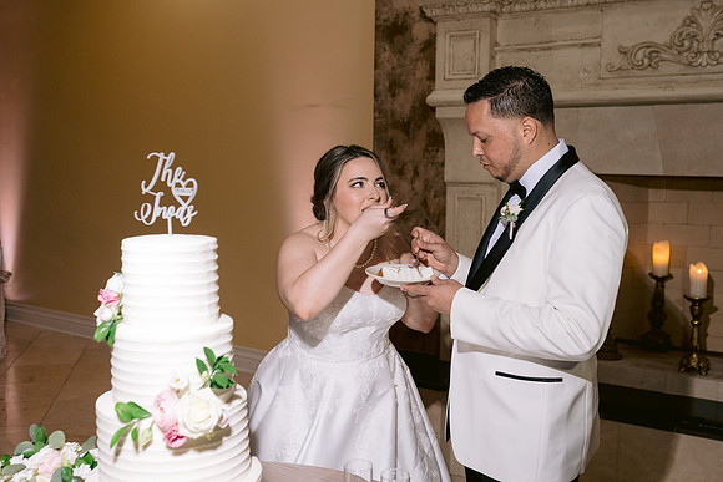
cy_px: 232
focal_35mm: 40
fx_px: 800
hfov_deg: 48.6
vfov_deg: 33.6
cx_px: 355
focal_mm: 35
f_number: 4
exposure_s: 1/160
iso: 800
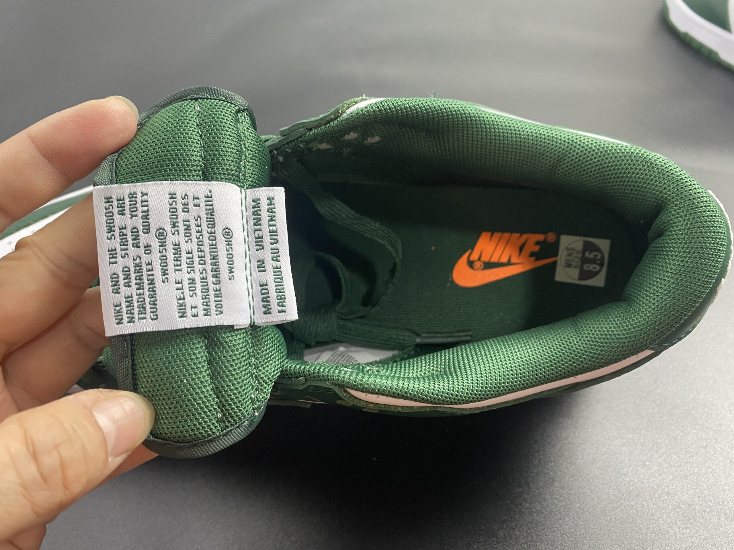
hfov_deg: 67.3
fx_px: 551
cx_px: 367
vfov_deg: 53.1
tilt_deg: -42.1
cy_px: 275
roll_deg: +3.3
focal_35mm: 26
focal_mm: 4.25
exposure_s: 1/50
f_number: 1.8
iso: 160
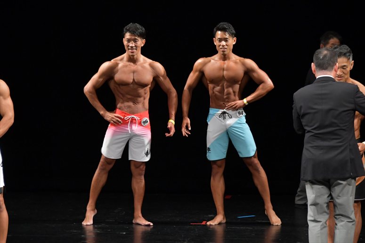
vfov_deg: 4.6
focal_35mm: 300
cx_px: 182
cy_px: 122
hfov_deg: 6.9
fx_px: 3040
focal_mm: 200
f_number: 5.6
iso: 3200
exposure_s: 1/400
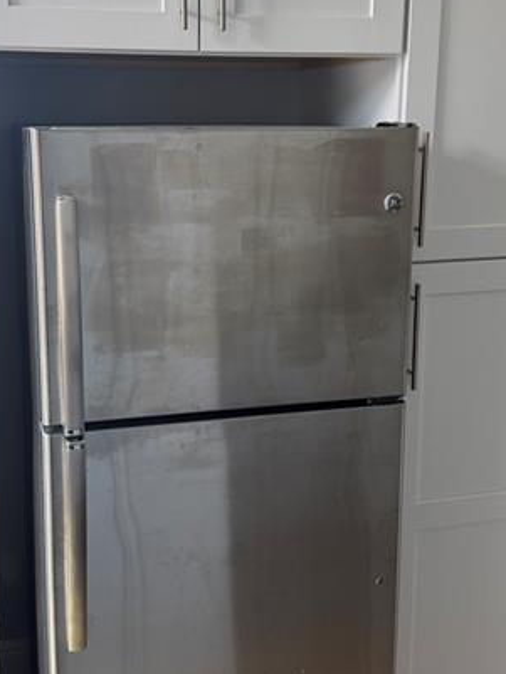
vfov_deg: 41.2
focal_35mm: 46
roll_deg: -0.6
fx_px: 896
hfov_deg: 31.5
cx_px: 224
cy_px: 304
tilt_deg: -10.8
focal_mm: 6.76
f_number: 1.78
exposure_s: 1/121
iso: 100
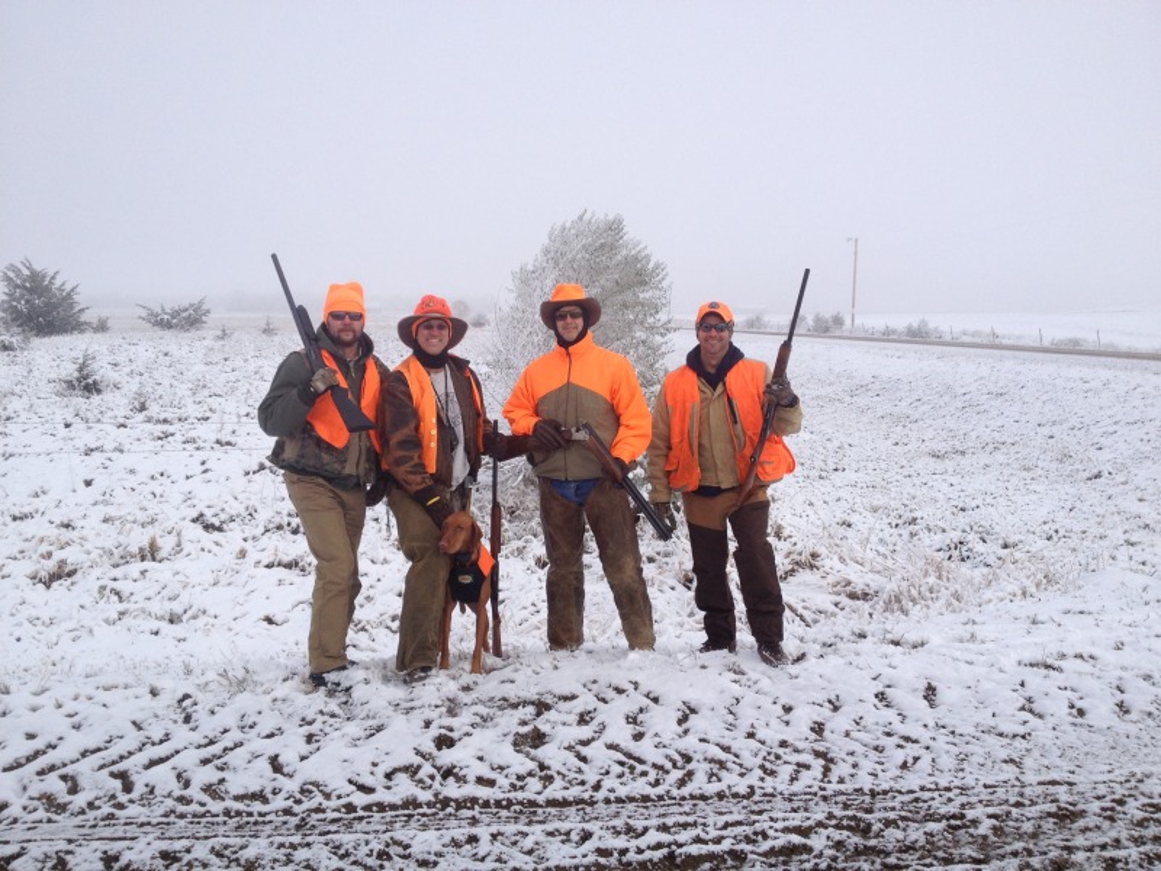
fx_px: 1174
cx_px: 580
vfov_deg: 40.7
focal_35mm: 35
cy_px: 436
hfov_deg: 52.6
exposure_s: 1/2208
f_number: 2.4
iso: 50
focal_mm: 4.28
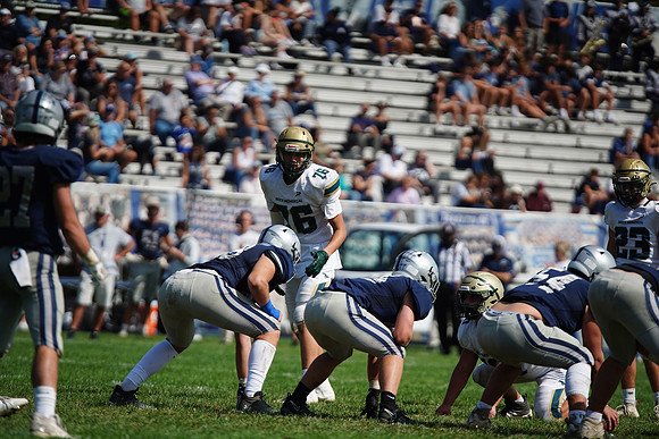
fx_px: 5493
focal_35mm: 300
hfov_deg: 6.9
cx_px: 330
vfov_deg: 4.6
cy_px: 220
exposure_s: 1/8000
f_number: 2.8
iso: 400
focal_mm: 300
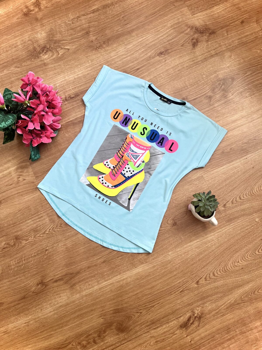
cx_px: 131
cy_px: 175
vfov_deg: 67.3
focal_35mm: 26
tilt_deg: -81.4
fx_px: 262
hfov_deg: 53.1
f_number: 1.6
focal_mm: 5.1
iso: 125
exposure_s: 1/113
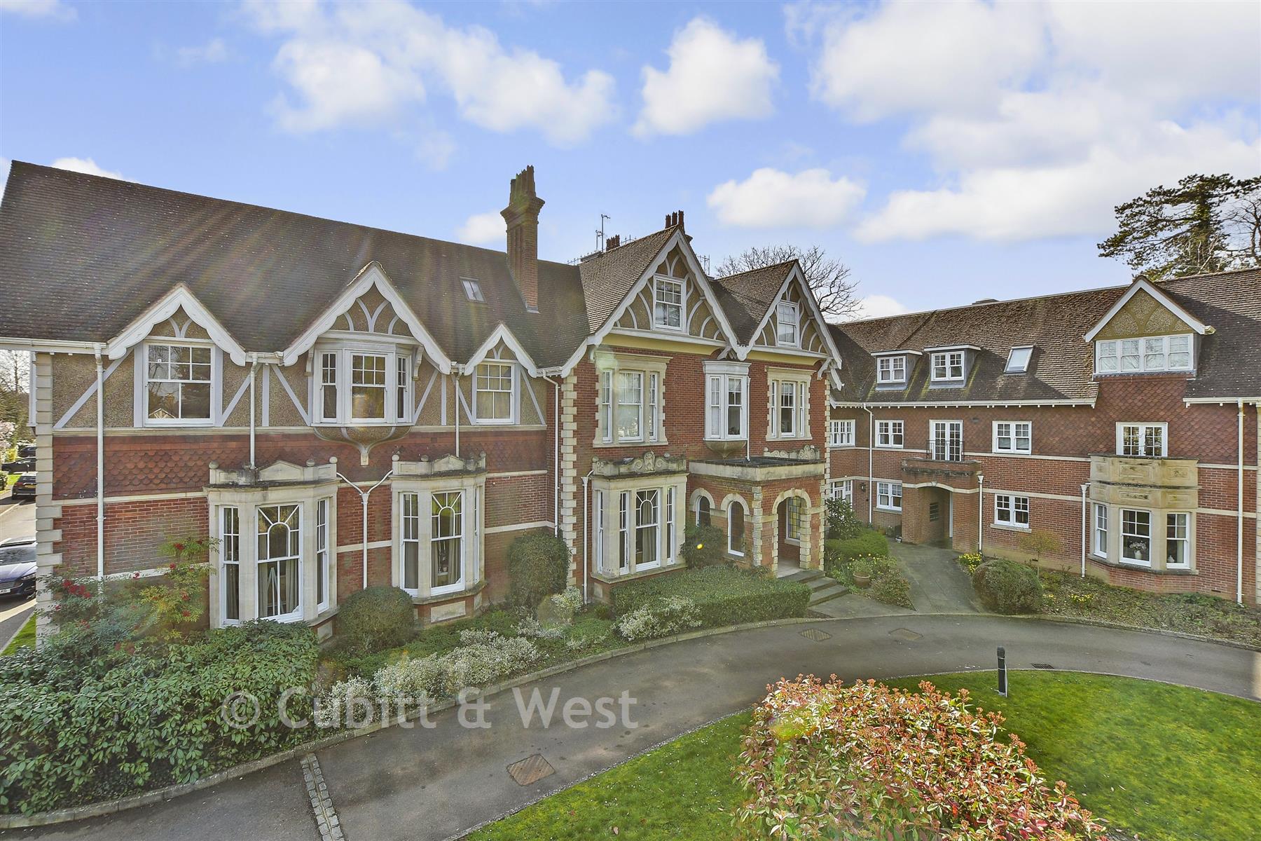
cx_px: 630
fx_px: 525
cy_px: 420
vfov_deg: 77.3
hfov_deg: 100.4
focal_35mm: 15
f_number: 8
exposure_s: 1/100
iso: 125
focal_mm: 10
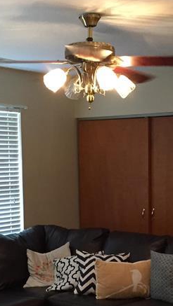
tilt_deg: -9.0
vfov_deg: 28.0
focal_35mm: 74
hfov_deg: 16.3
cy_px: 244
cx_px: 105
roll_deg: -0.4
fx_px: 603
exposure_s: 1/30
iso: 200
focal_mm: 4.15
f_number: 2.2
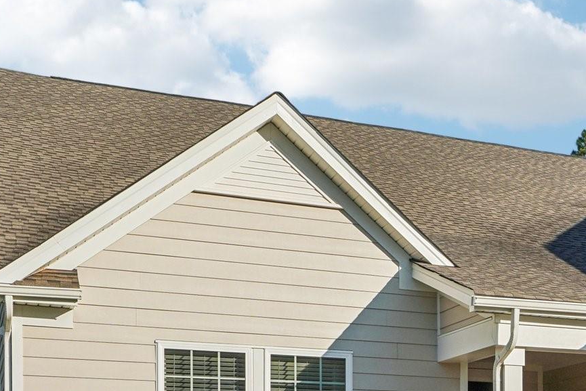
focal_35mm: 71
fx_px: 1156
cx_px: 652
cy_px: 328
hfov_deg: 26.2
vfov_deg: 19.0
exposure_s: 1/250
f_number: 8
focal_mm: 20
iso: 100
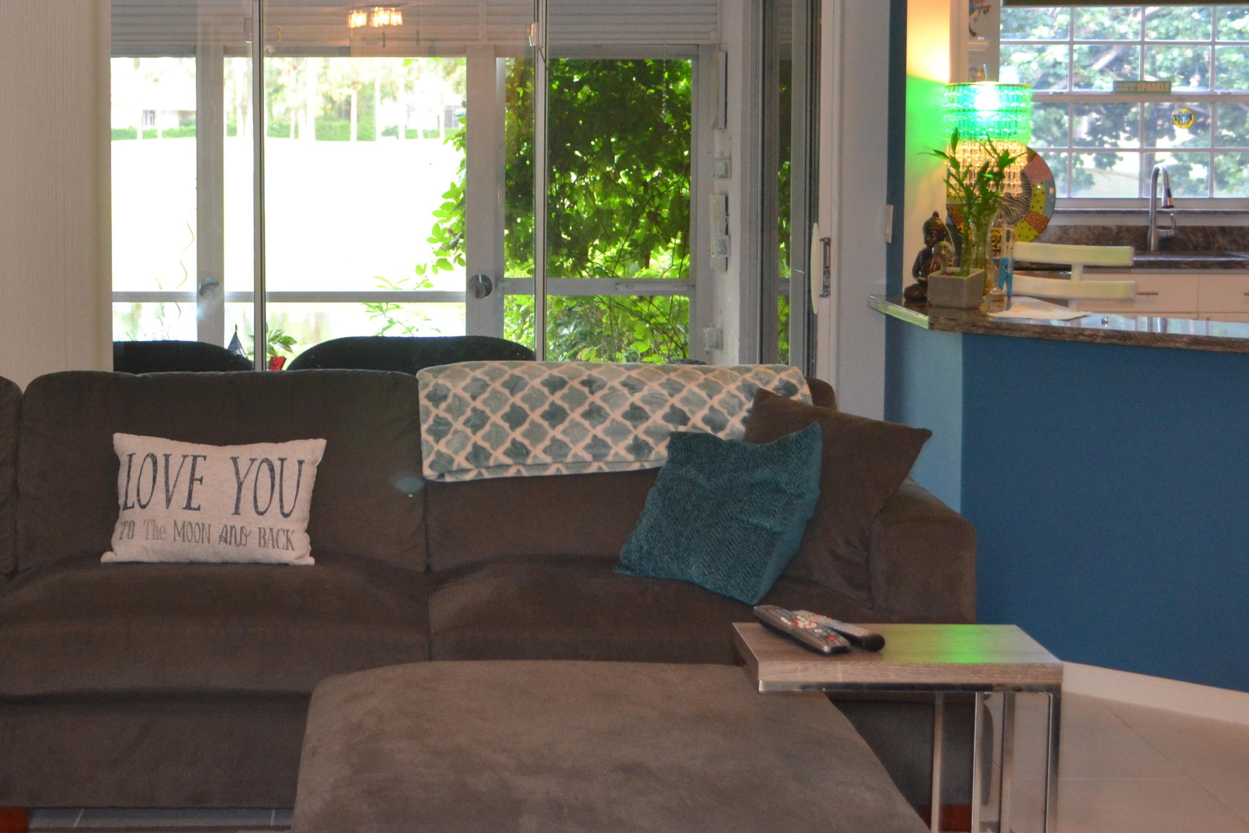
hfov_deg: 33.5
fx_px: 2047
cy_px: 261
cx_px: 387
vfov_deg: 22.9
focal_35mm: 59
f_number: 4.2
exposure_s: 1/60
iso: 1250
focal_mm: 26
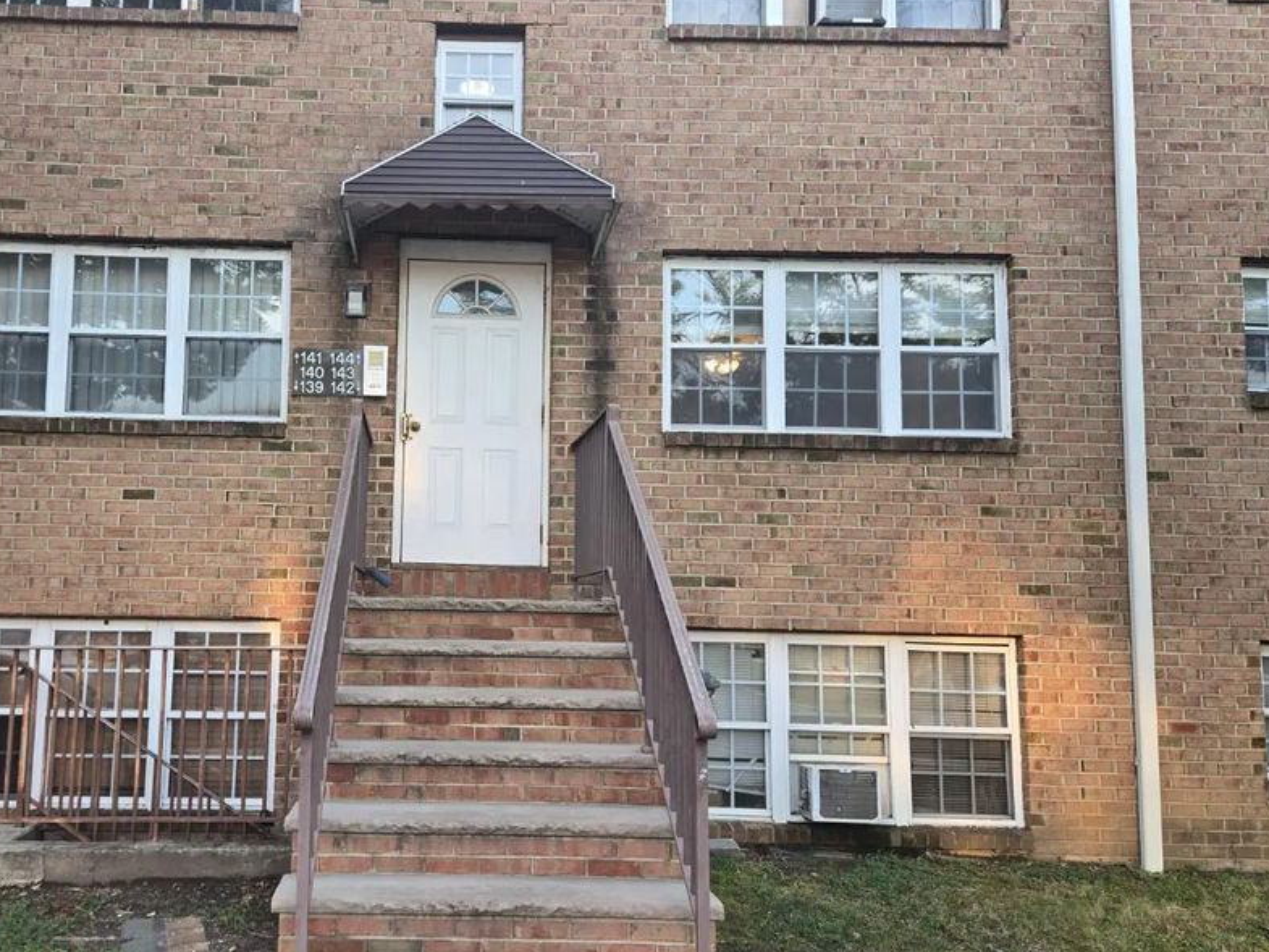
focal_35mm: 30
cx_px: 451
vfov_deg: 46.8
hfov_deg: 58.9
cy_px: 499
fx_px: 1100
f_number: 1.8
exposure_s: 1/180
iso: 64
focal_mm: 5.4
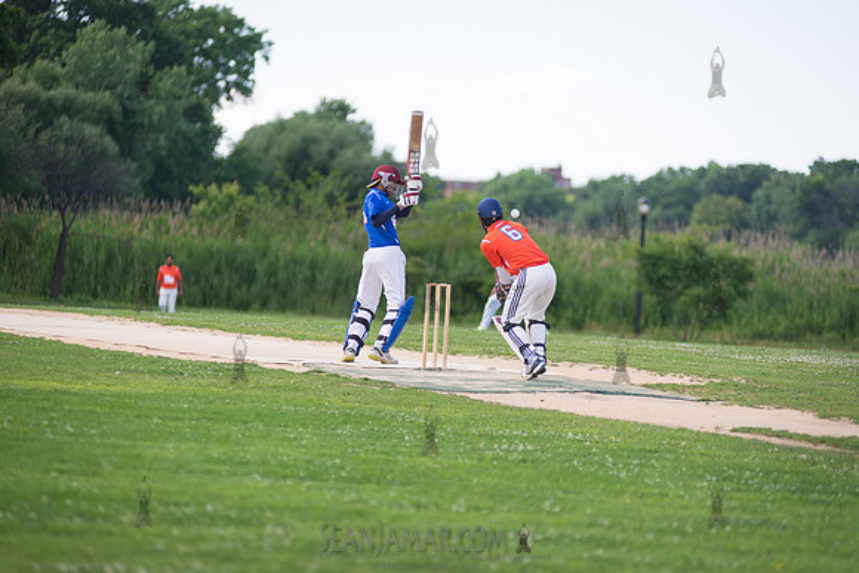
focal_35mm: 185
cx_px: 430
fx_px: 4415
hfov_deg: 11.1
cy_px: 286
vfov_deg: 7.4
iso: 200
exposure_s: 1/800
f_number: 2.8
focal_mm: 185
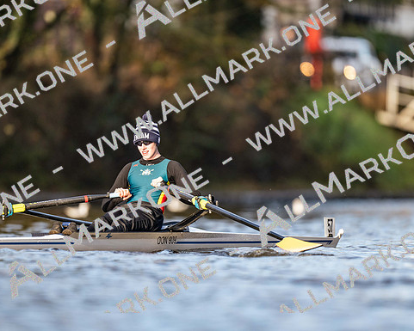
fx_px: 8321
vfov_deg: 2.3
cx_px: 183
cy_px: 166
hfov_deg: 2.8
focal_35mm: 679
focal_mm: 600
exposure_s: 1/2500
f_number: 4
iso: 1000
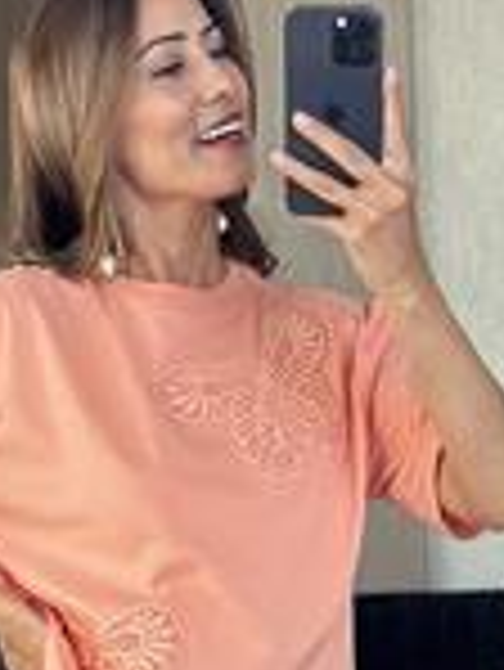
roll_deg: +2.6
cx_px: 180
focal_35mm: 163
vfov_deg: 11.7
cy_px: 917
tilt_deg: -18.9
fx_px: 3160
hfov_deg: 9.1
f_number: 1.78
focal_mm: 6.86
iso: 200
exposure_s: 1/60
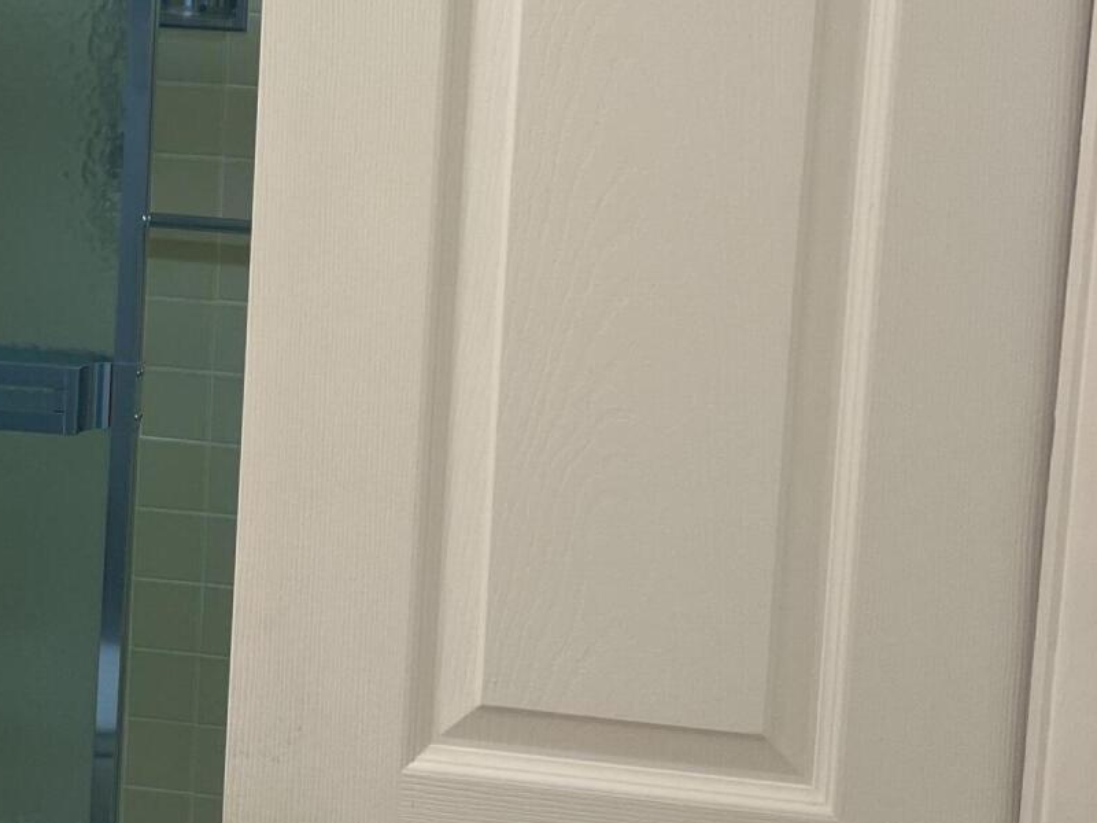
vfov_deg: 22.3
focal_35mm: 65
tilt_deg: -5.7
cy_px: 185
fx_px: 2060
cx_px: 329
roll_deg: -3.0
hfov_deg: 29.5
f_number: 1.5
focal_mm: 5.7
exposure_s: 1/120
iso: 100
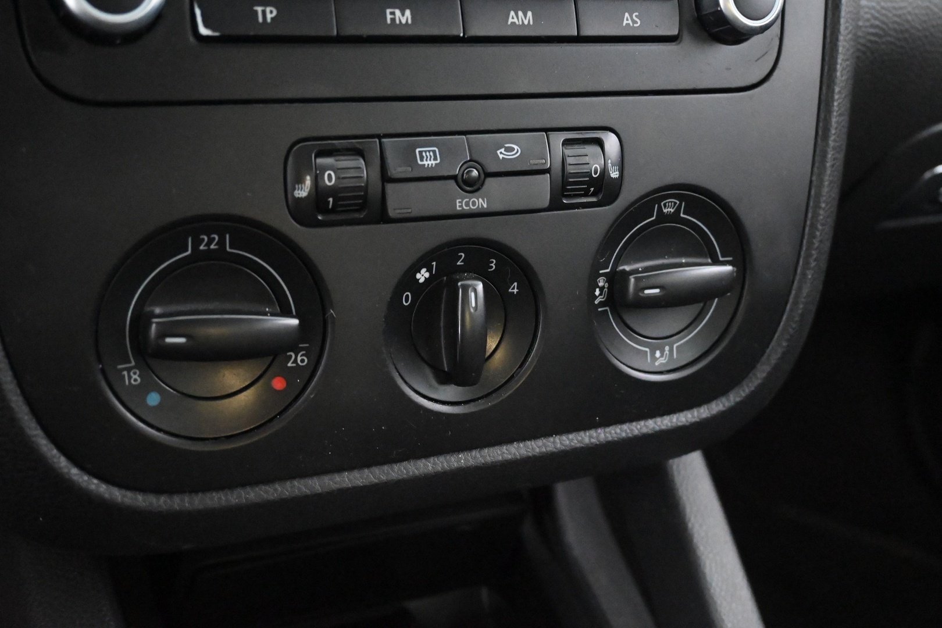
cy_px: 314
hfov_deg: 51.3
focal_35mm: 38
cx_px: 471
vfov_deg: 35.5
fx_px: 981
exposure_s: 1/40
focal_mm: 25
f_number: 4.2
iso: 14400
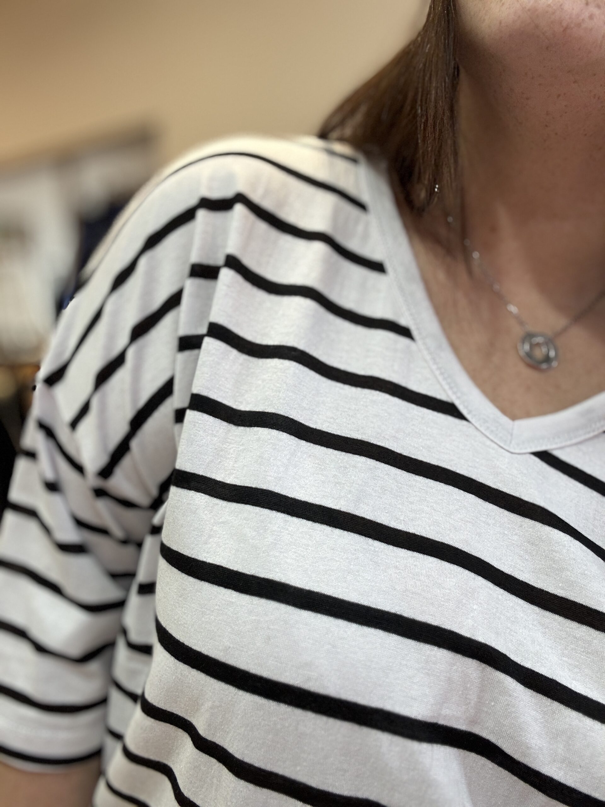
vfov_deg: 60.0
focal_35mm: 30
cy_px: 404
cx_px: 302
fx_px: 699
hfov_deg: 46.8
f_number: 1.9
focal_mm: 2.69
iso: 80
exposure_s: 1/100
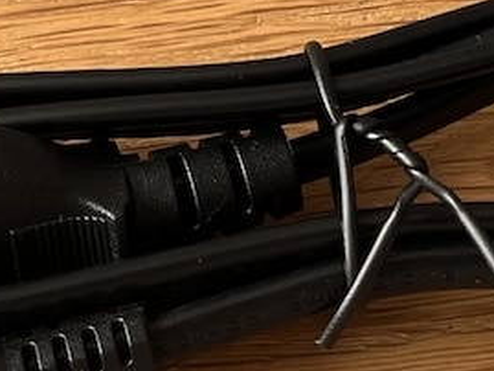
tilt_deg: -61.6
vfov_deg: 9.5
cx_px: 266
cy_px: -387
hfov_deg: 13.6
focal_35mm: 145
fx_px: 2070
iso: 80
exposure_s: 1/100
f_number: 1.6
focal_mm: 5.1
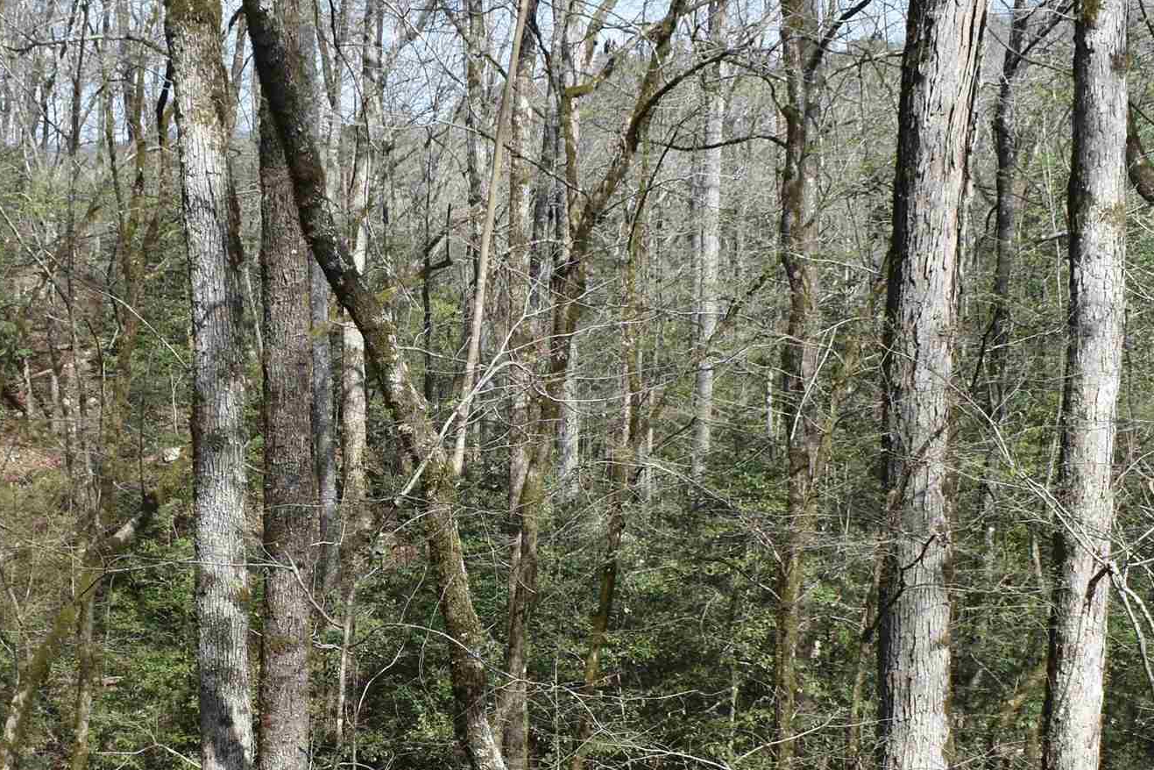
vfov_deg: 21.4
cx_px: 383
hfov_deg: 31.6
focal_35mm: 63
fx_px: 2019
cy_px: 588
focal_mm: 18
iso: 180
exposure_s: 1/250
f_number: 8
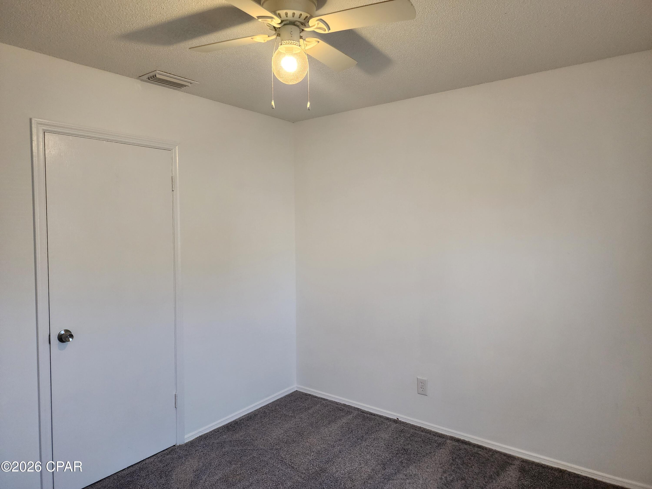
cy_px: 244
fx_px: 433
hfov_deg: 73.9
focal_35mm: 23
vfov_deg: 58.9
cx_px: 326
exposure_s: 1/120
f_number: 1.8
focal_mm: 6.4
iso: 320
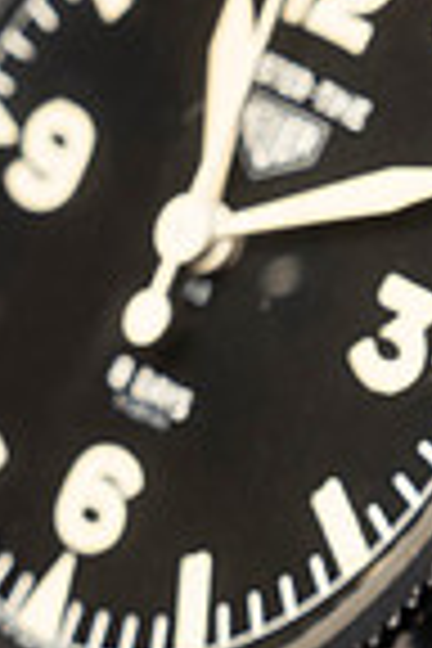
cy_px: 483
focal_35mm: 421
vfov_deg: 4.9
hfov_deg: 3.2
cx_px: 929
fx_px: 7577
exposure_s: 1/160
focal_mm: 70
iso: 200
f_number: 9
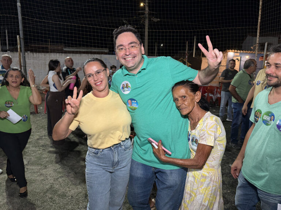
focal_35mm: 24
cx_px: 140
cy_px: 105
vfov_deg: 56.8
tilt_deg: -10.7
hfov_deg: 71.6
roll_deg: -1.0
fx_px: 195
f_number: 1.78
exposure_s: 1/60
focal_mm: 6.76
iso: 250
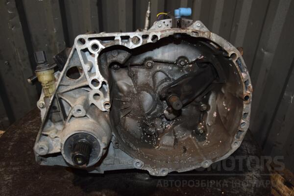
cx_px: 147
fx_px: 257
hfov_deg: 59.5
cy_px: 98
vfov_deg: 41.7
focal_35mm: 32
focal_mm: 21
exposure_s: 1/60
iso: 800
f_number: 5
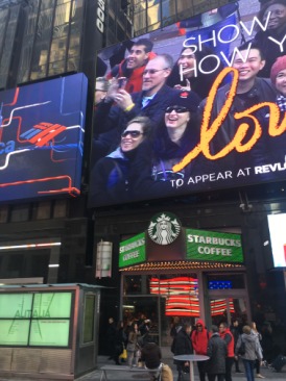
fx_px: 320
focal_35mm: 29
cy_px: 190
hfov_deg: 48.2
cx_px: 143
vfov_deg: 61.7
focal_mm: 4.15
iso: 25
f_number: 2.2
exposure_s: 1/60
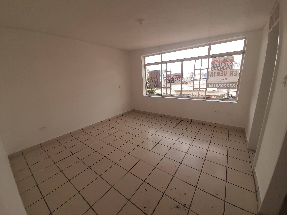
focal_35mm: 13
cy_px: 108
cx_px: 144
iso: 40
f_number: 2.2
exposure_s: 1/184
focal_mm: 1.42
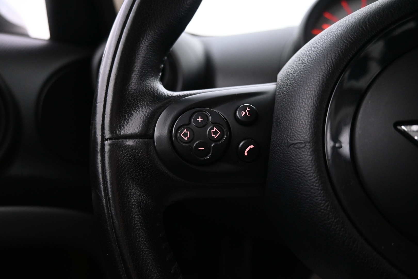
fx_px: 279
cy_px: 140
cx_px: 209
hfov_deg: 73.7
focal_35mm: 24
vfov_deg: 53.1
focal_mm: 16
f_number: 3.5
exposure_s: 1/25
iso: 2000
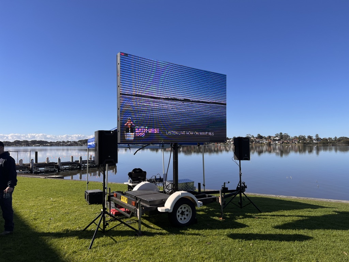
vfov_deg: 53.1
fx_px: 262
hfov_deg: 67.3
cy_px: 131
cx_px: 174
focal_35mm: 26
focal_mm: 5.7
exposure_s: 1/4831
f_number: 1.5
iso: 50
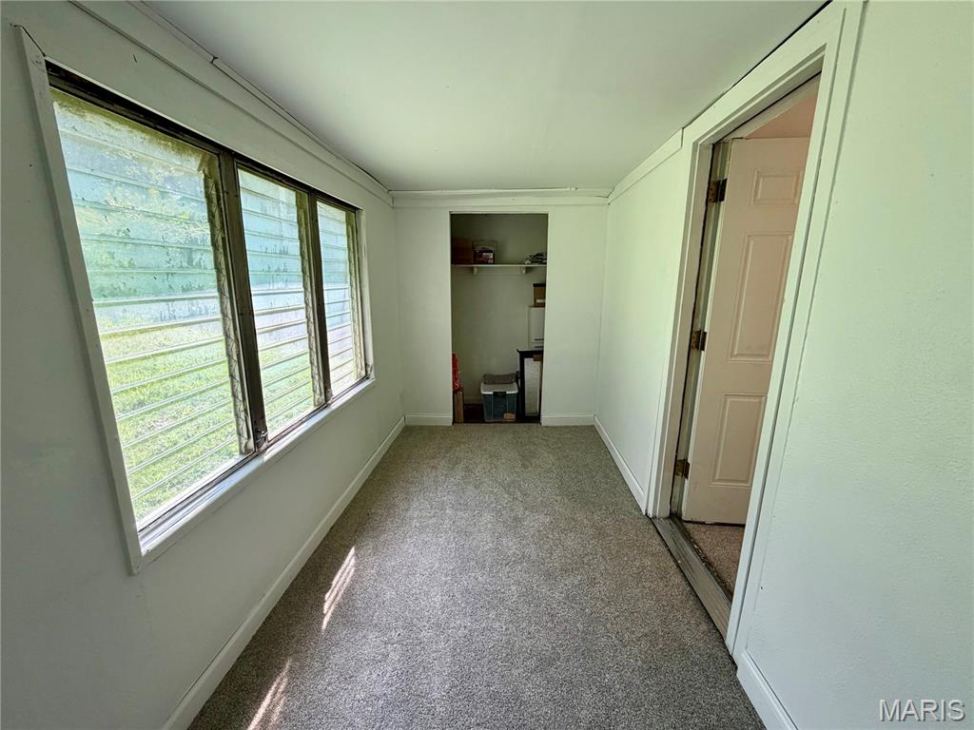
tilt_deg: -12.2
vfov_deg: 85.7
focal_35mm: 14
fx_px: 394
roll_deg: -0.1
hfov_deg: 102.1
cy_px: 365
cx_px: 487
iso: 100
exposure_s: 1/121
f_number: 2.2
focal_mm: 2.22
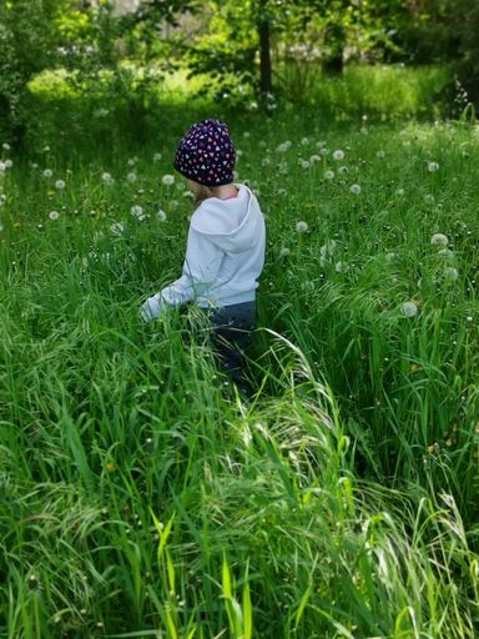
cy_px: 320
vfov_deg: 35.5
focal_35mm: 54
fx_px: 996
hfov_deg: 27.0
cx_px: 240
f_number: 4
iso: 50
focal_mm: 5.58
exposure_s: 1/677
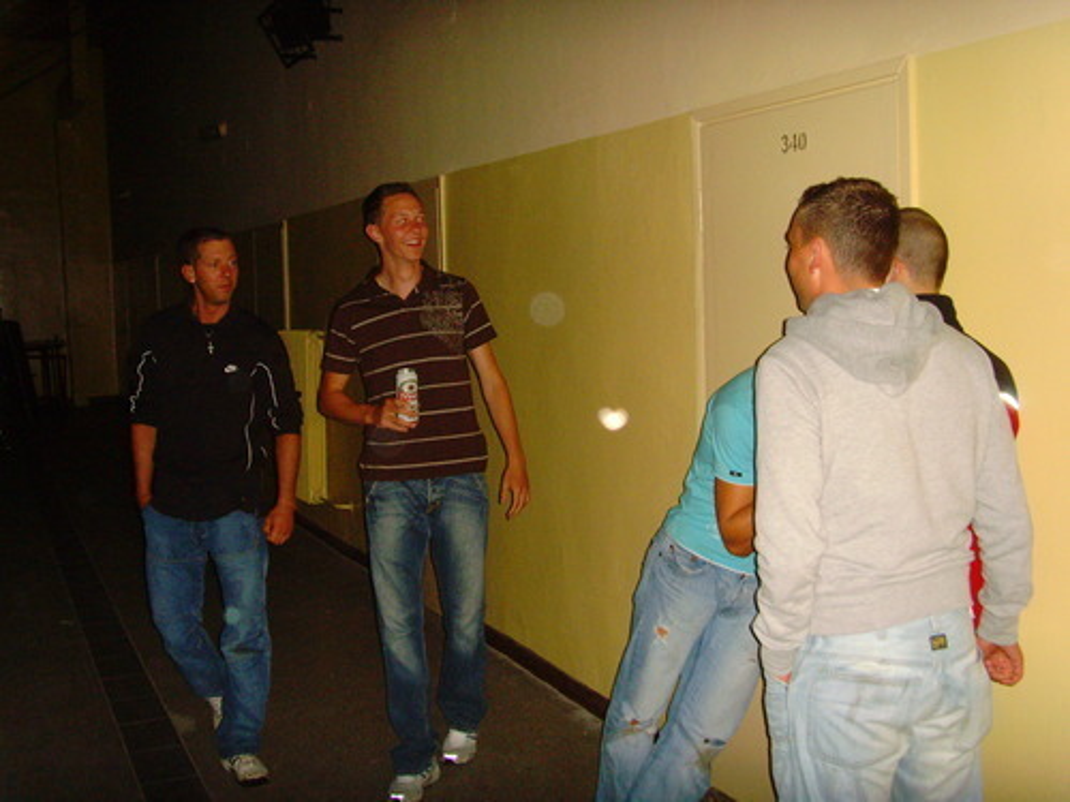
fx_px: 1206
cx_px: 535
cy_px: 401
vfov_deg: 36.8
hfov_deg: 47.9
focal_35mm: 39
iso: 400
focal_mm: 6.6
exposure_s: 1/45
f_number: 3.5
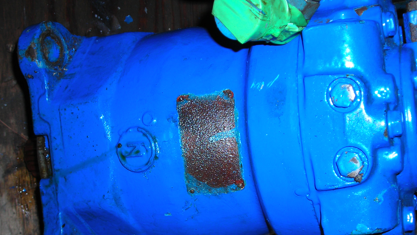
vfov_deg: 23.5
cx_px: 229
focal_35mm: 51
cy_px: 139
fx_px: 564
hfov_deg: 40.5
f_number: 3.2
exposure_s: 1/60.1
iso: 50
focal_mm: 6.3
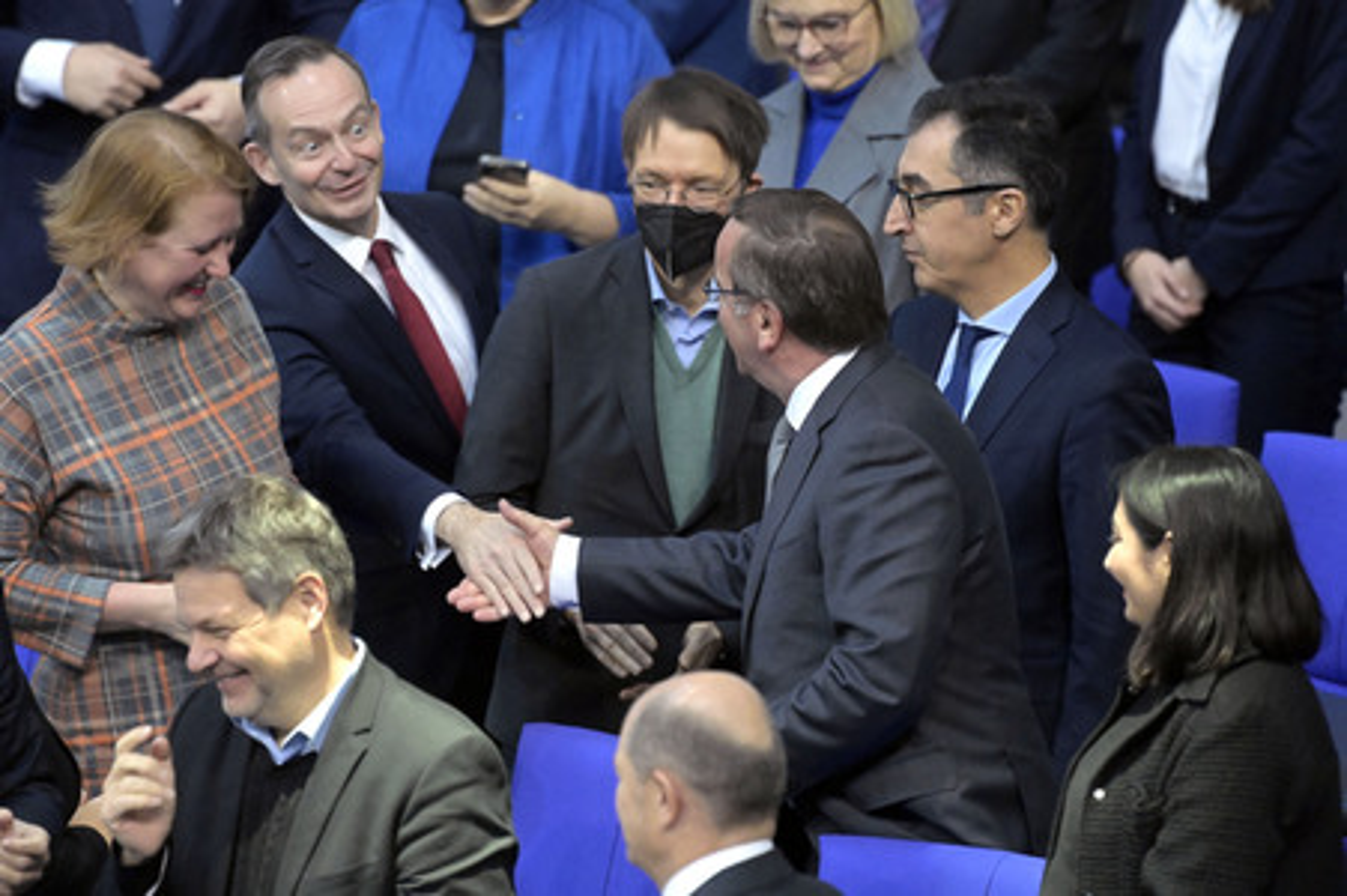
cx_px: 674
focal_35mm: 410
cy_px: 448
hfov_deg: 5.0
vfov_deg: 3.3
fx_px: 15329
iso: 16000
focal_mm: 410
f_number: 5.6
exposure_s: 1/320
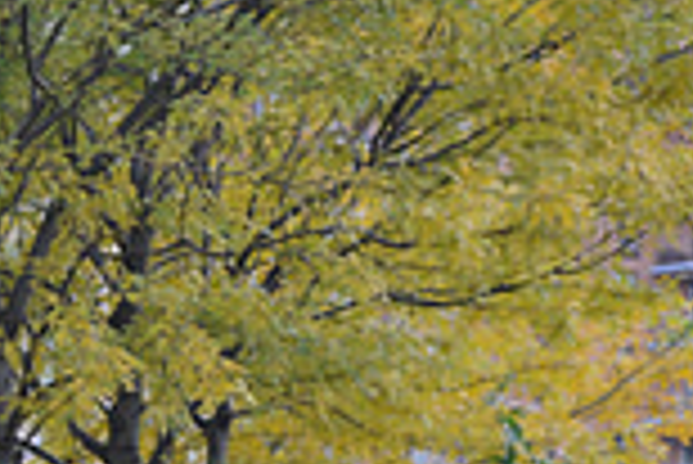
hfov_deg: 9.5
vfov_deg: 6.5
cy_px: 750
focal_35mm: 207
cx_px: -495
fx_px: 3988
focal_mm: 55
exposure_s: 1/80
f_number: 7.1
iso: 250
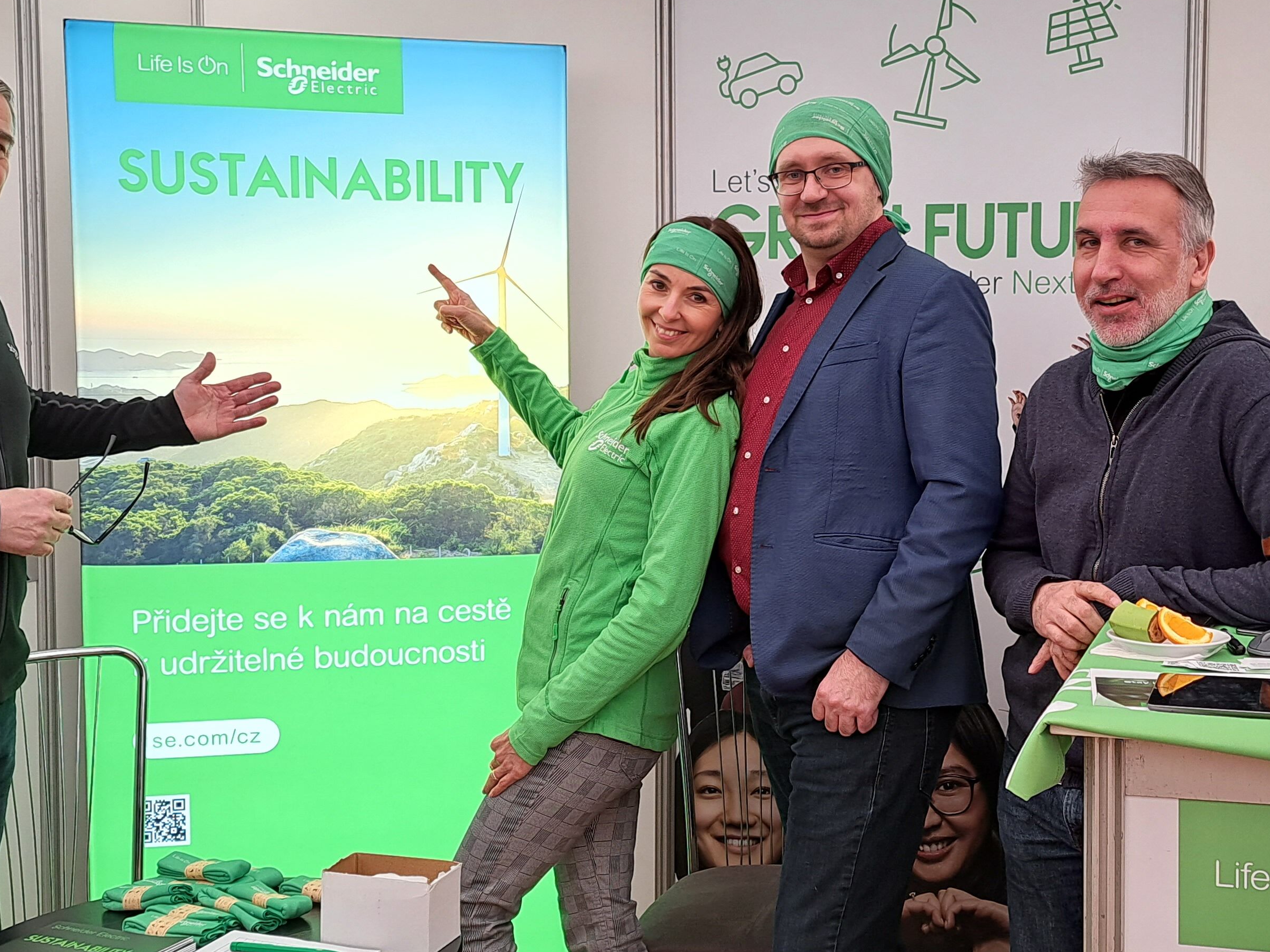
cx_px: 843
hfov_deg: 40.7
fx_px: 1687
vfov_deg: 31.5
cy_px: 476
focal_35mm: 46
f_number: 1.8
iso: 50
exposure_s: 1/50
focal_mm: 5.23
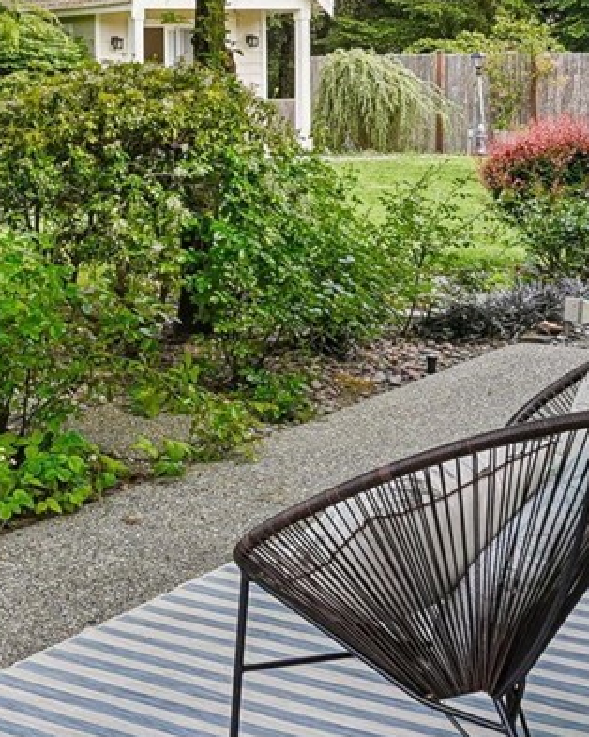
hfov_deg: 19.2
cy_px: 61
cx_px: -204
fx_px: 1592
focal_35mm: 73
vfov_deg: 25.2
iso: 320
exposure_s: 1/125
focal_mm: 18
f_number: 8
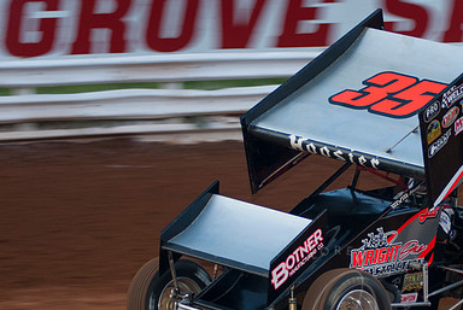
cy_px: 206
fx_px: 2768
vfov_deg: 6.4
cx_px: 338
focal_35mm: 215
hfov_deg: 9.5
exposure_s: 1/400
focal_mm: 95
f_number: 2.8
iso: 250
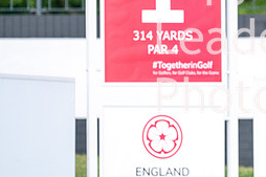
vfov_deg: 2.0
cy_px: 47
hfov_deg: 3.0
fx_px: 5058
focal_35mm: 685
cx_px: 292
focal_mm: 300
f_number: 6.3
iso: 400
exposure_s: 1/800
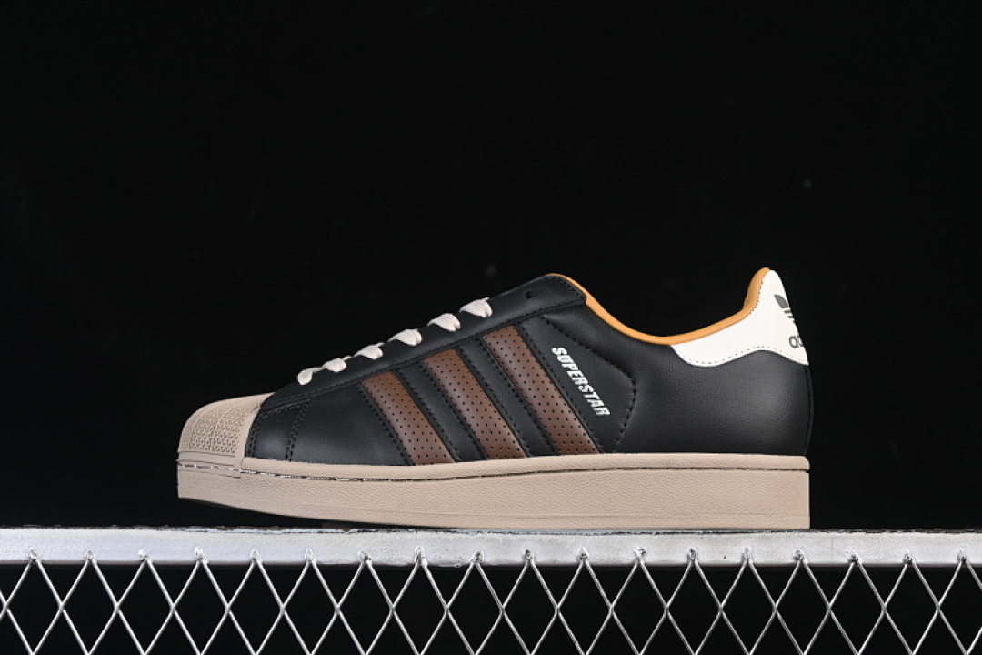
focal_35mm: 75
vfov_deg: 18.2
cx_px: 491
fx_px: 2046
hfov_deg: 27.0
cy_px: 328
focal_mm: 50
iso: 160
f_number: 6.3
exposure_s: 1/60
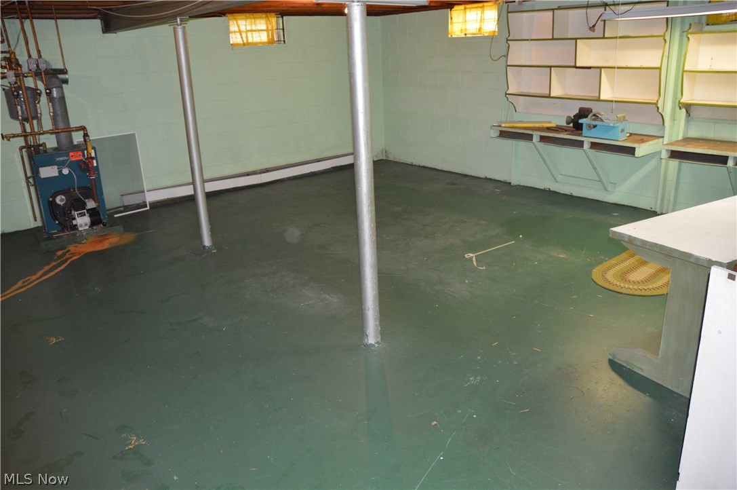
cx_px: 368
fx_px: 552
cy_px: 245
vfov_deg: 47.8
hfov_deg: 67.4
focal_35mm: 27
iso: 1000
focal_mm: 18
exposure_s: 1/60
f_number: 3.5
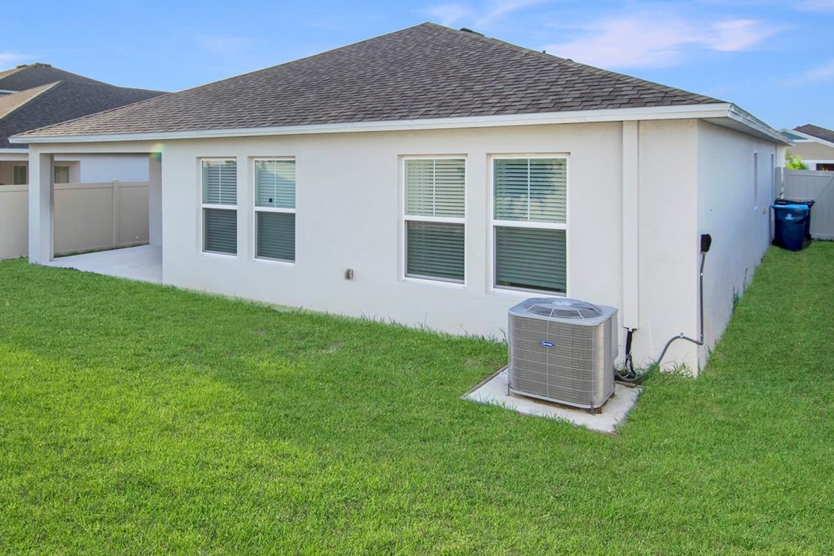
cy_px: 302
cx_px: 327
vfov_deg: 51.2
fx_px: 579
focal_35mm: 25
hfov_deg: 70.7
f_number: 7.1
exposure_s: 1/200
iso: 100
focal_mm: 12
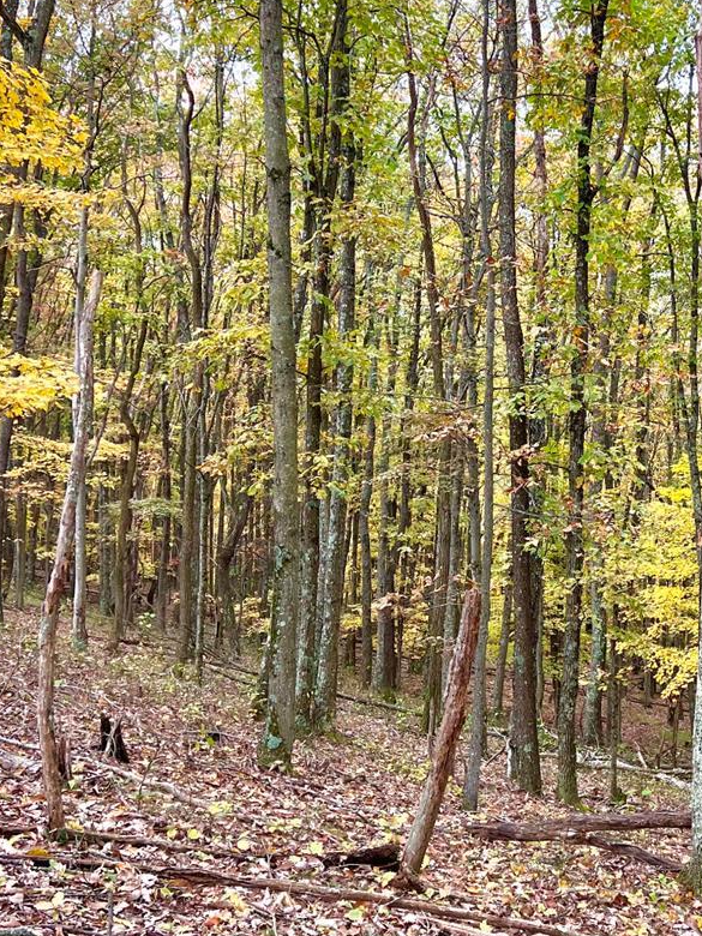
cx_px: 567
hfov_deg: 28.5
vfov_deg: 38.2
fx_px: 1352
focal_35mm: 50
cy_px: 443
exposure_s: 1/126
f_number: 1.5
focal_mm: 5.7
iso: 64
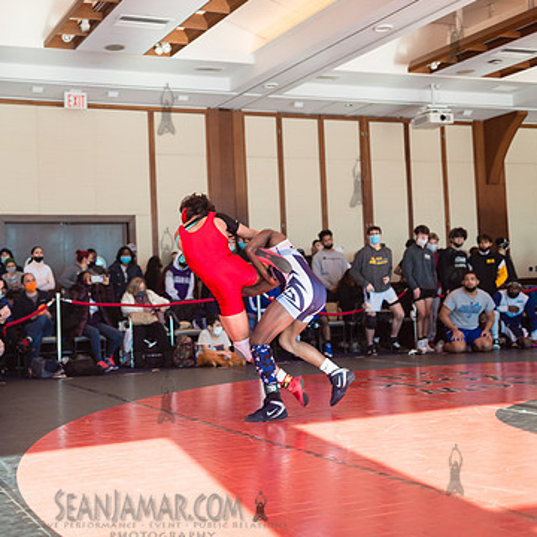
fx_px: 842
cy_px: 253
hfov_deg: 34.9
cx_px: 166
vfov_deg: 35.3
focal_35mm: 48
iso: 400
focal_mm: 35
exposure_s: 1/400
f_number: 2.8
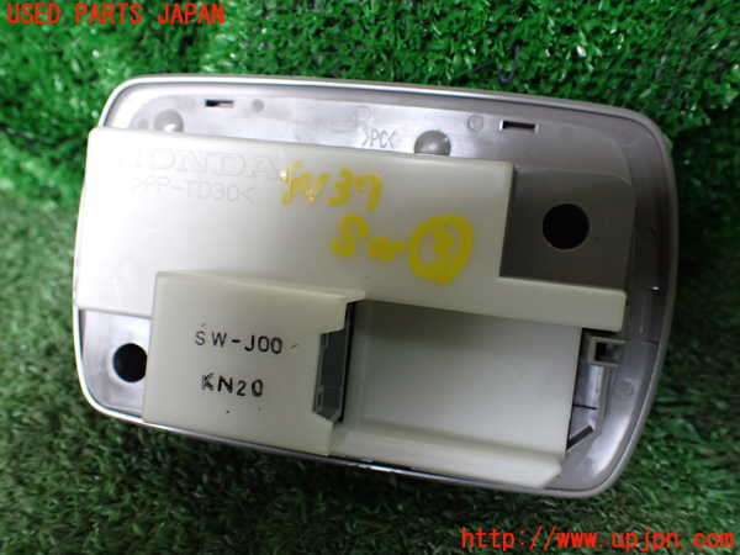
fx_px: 641
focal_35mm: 30
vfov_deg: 46.8
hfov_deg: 60.0
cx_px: 370
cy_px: 278
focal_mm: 5.4
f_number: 2.3
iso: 640
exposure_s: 1/125
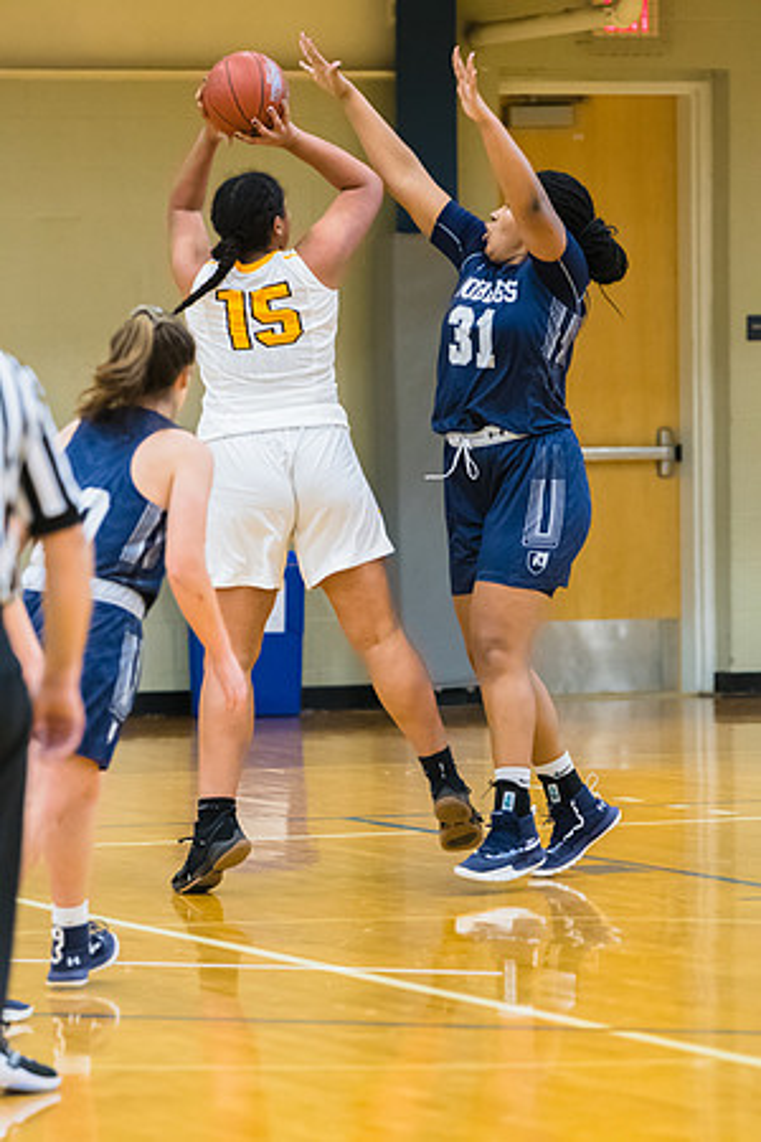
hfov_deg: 6.8
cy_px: 571
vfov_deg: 10.2
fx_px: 6420
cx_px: 380
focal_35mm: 202
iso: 3200
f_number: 3.2
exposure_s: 1/400
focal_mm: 135
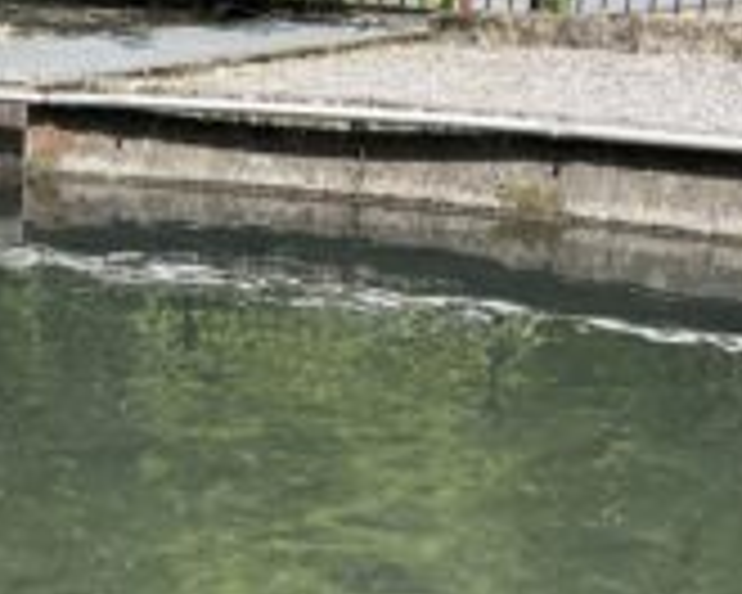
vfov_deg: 19.9
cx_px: -45
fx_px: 1691
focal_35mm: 77
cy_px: 218
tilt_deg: -14.8
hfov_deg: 23.4
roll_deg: -1.1
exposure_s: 1/1276
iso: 32
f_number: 1.6
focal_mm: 4.2
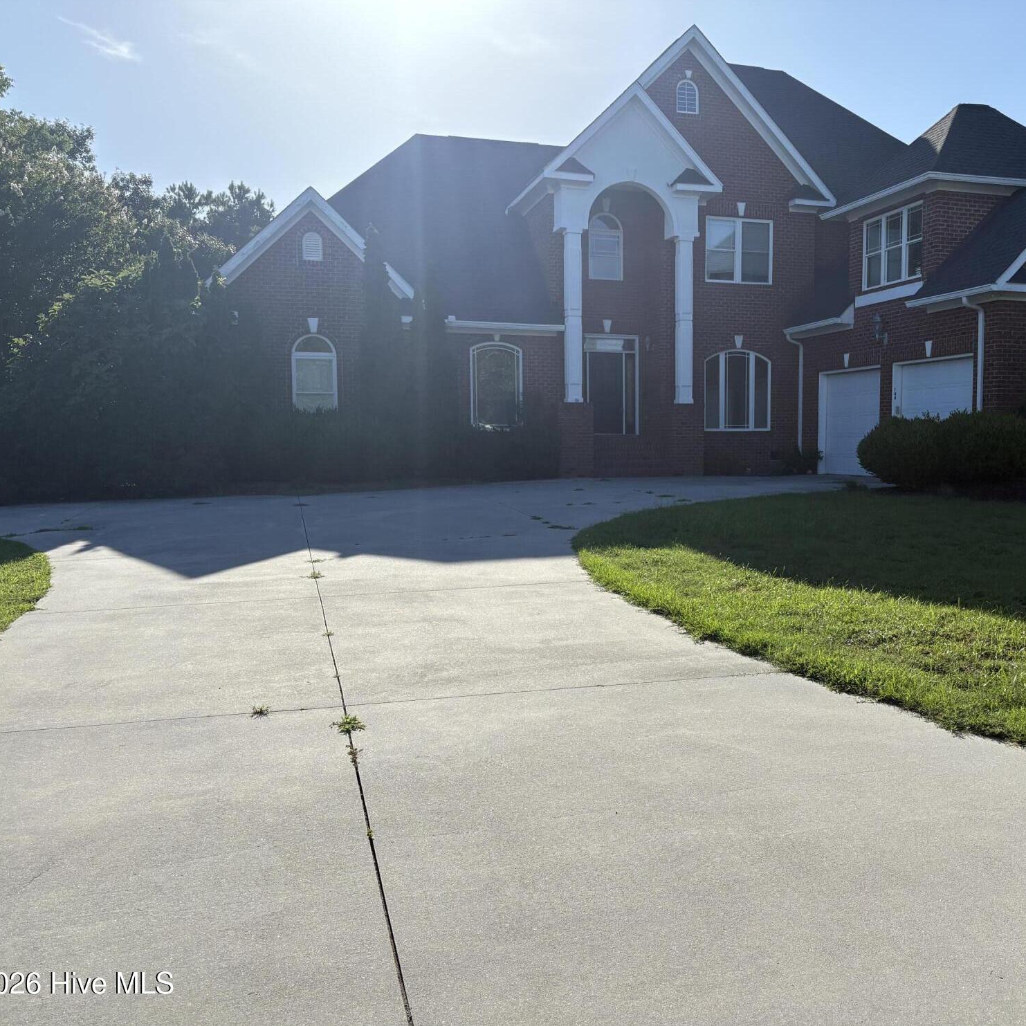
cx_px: 643
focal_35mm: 31
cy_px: 512
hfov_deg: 52.0
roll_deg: +0.9
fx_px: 1040
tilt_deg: -3.6
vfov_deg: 52.5
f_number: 1.6
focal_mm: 5.96
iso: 64
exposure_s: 1/4950
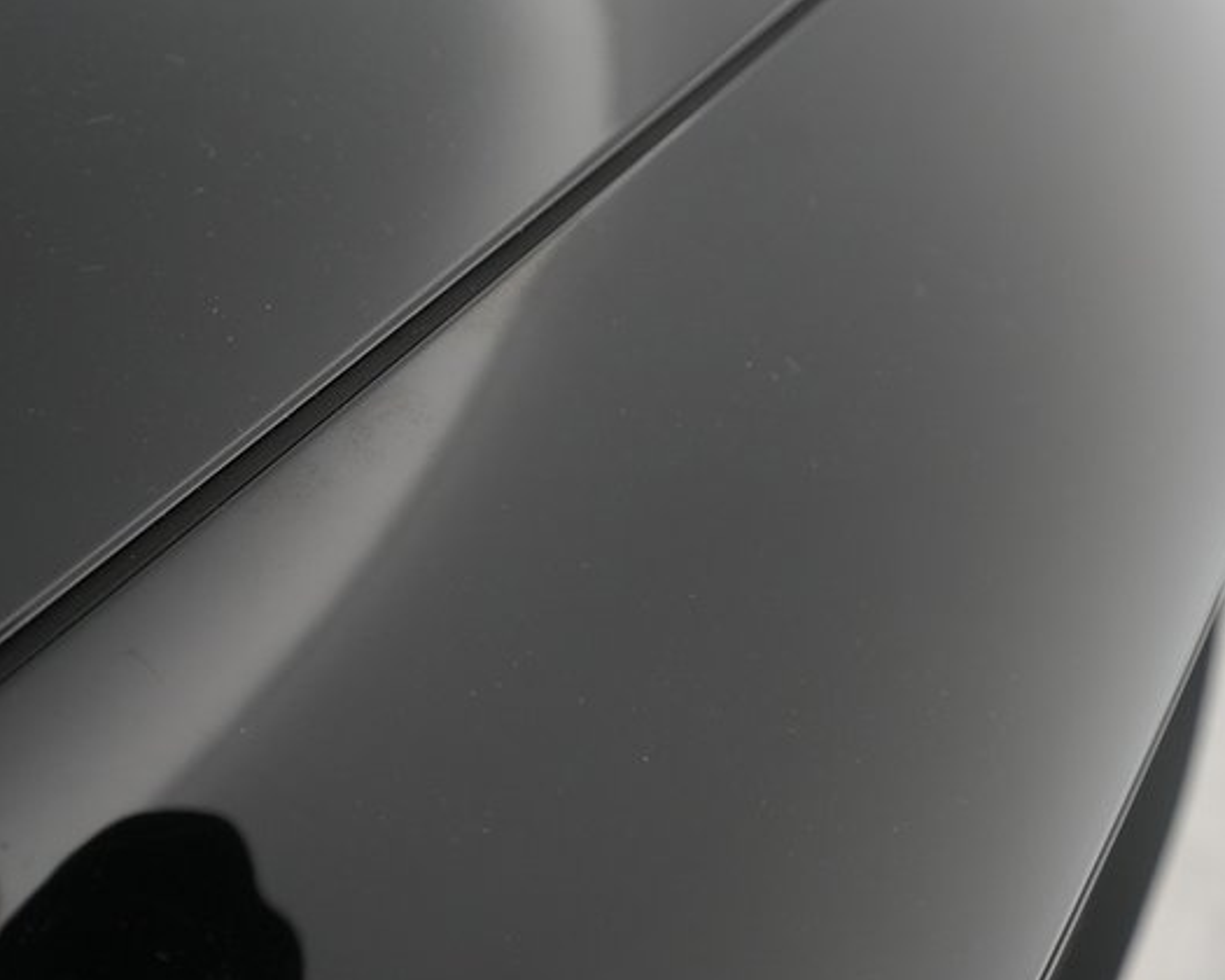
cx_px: 483
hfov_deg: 55.2
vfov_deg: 45.8
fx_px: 1160
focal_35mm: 32
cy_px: 495
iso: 4000
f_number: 4.5
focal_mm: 28
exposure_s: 1/100
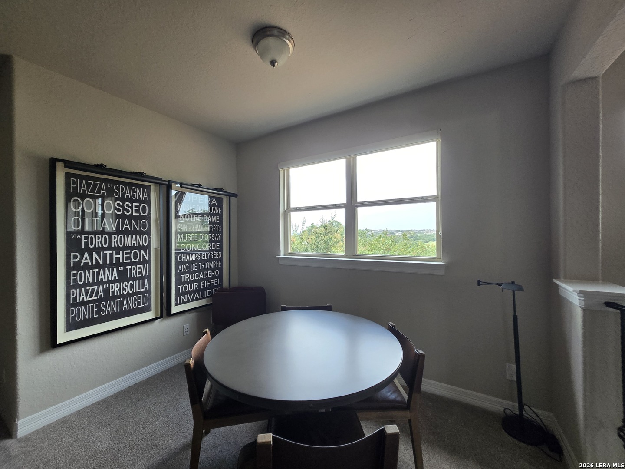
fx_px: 235
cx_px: 312
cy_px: 234
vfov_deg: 89.9
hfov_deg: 106.2
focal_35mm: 13
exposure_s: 1/60
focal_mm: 1.7
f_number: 2.2
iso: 64
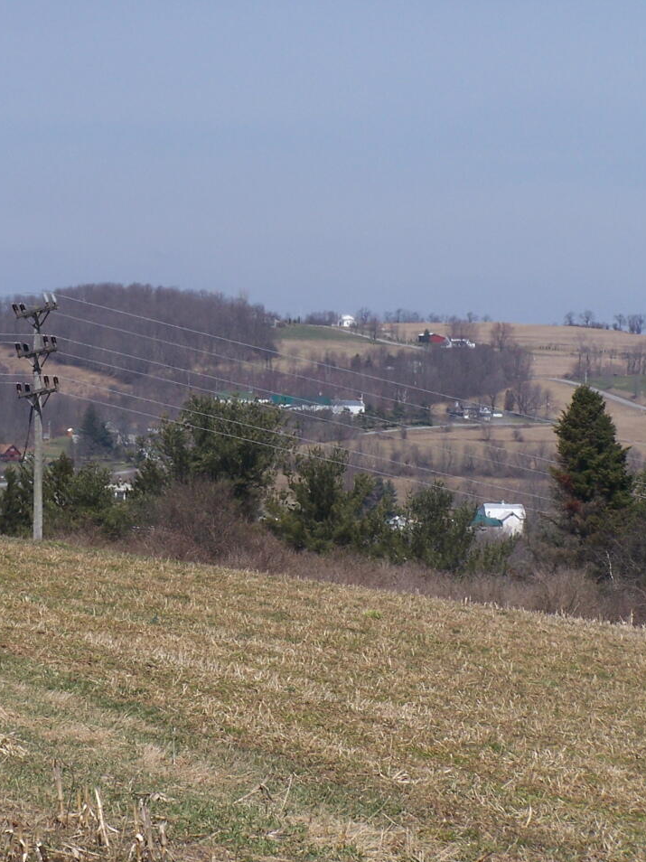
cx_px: 238
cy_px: 391
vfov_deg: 9.9
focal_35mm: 199
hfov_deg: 7.5
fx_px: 4954
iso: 80
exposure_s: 1/1000
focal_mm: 23.1
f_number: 4.5
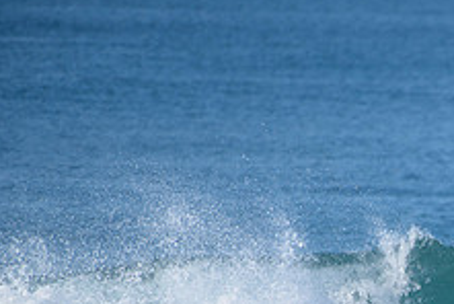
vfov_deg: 1.1
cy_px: 369
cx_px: 557
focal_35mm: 1310
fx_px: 16542
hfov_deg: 1.6
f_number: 5.6
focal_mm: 500
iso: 250
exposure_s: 1/2000
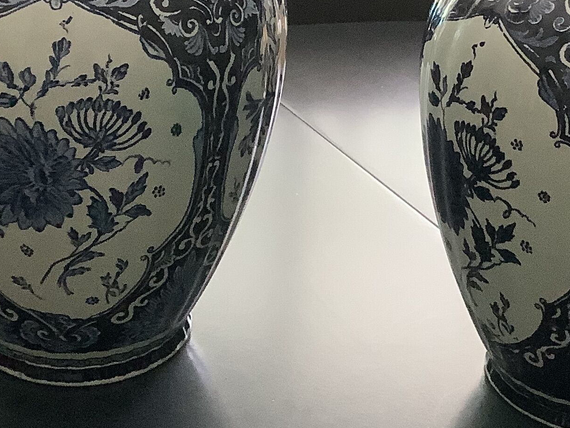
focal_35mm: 83
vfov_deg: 17.6
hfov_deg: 23.5
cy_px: 81
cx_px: 377
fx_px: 1367
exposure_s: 1/60
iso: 125
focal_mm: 3.3
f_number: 2.4
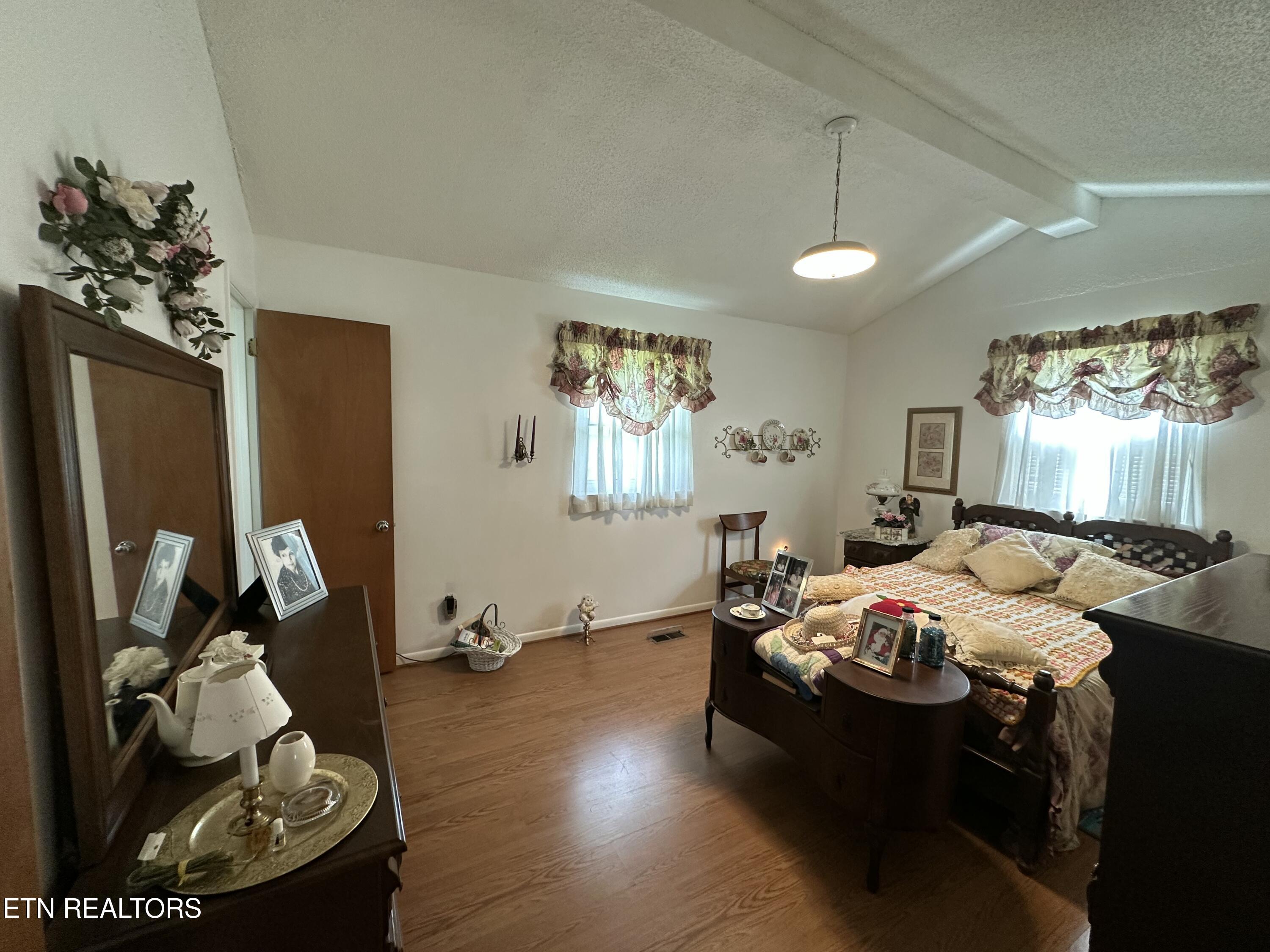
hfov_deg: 102.1
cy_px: 476
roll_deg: -1.7
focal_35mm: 14
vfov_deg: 85.7
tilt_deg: -4.5
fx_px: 514
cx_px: 635
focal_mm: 2.22
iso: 200
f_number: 2.2
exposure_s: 1/60
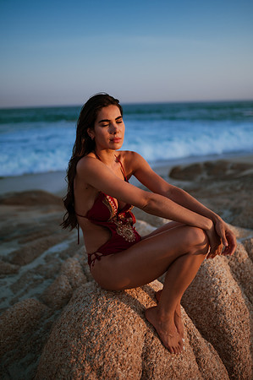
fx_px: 370
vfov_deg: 54.5
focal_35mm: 35
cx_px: 126
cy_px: 190
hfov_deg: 37.8
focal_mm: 35
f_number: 1.4
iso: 100
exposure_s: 1/4000
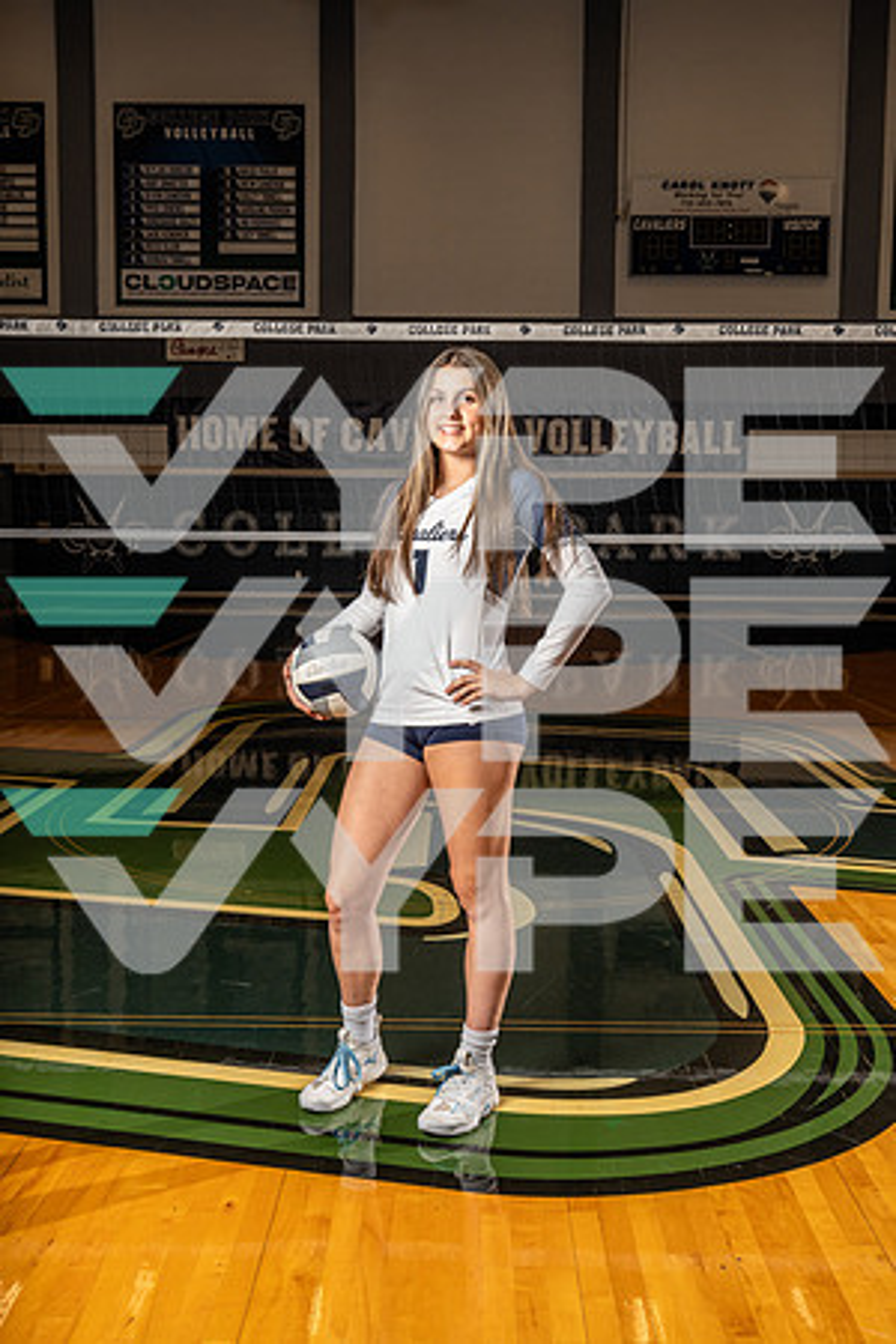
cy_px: 672
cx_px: 448
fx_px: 1456
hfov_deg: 34.2
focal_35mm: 39
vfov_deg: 49.6
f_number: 11
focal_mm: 39
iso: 640
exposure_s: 1/250
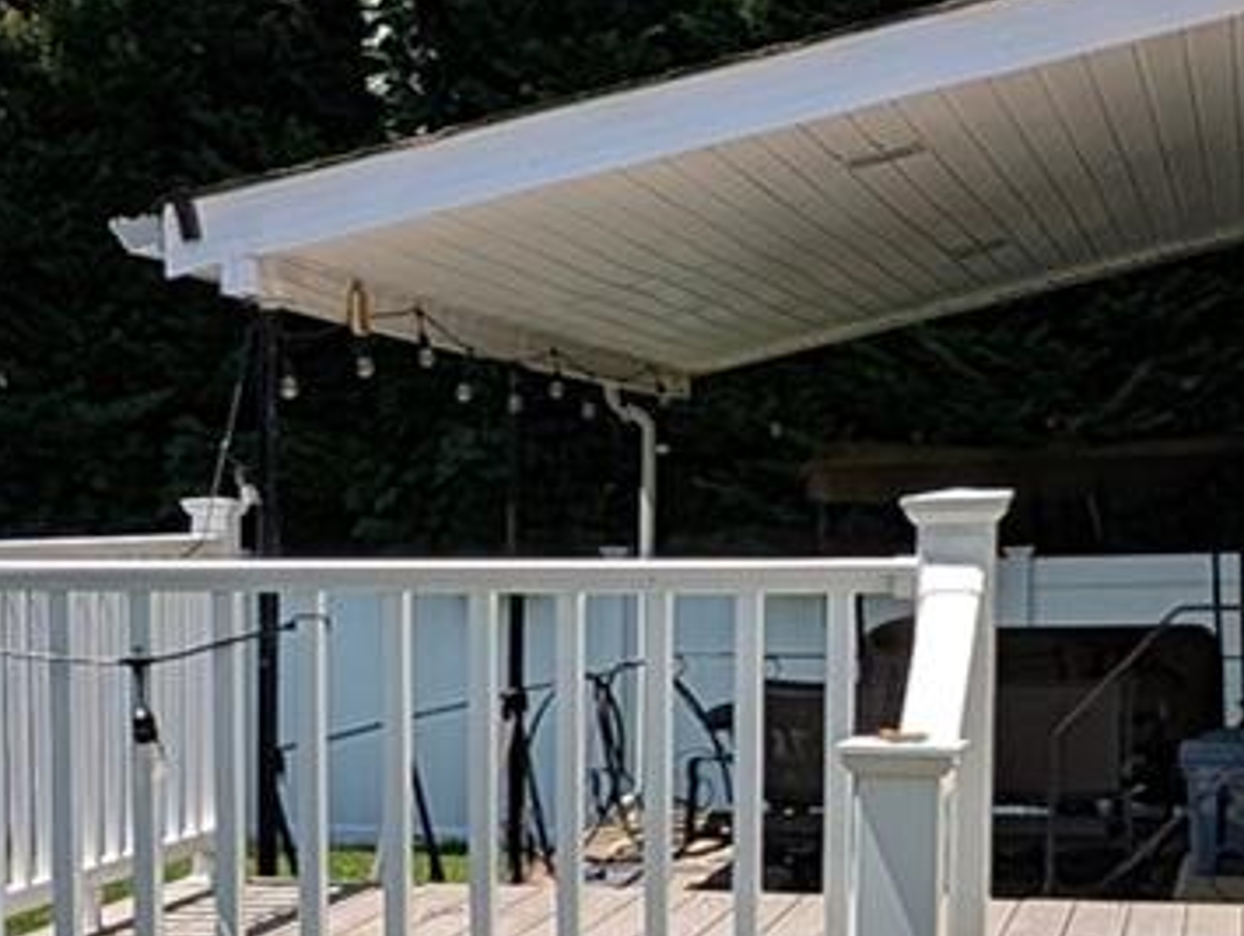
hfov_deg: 28.1
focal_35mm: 69
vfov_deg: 21.1
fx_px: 2482
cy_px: 768
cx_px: 641
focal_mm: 2.02
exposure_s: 1/3247
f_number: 1.7
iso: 53
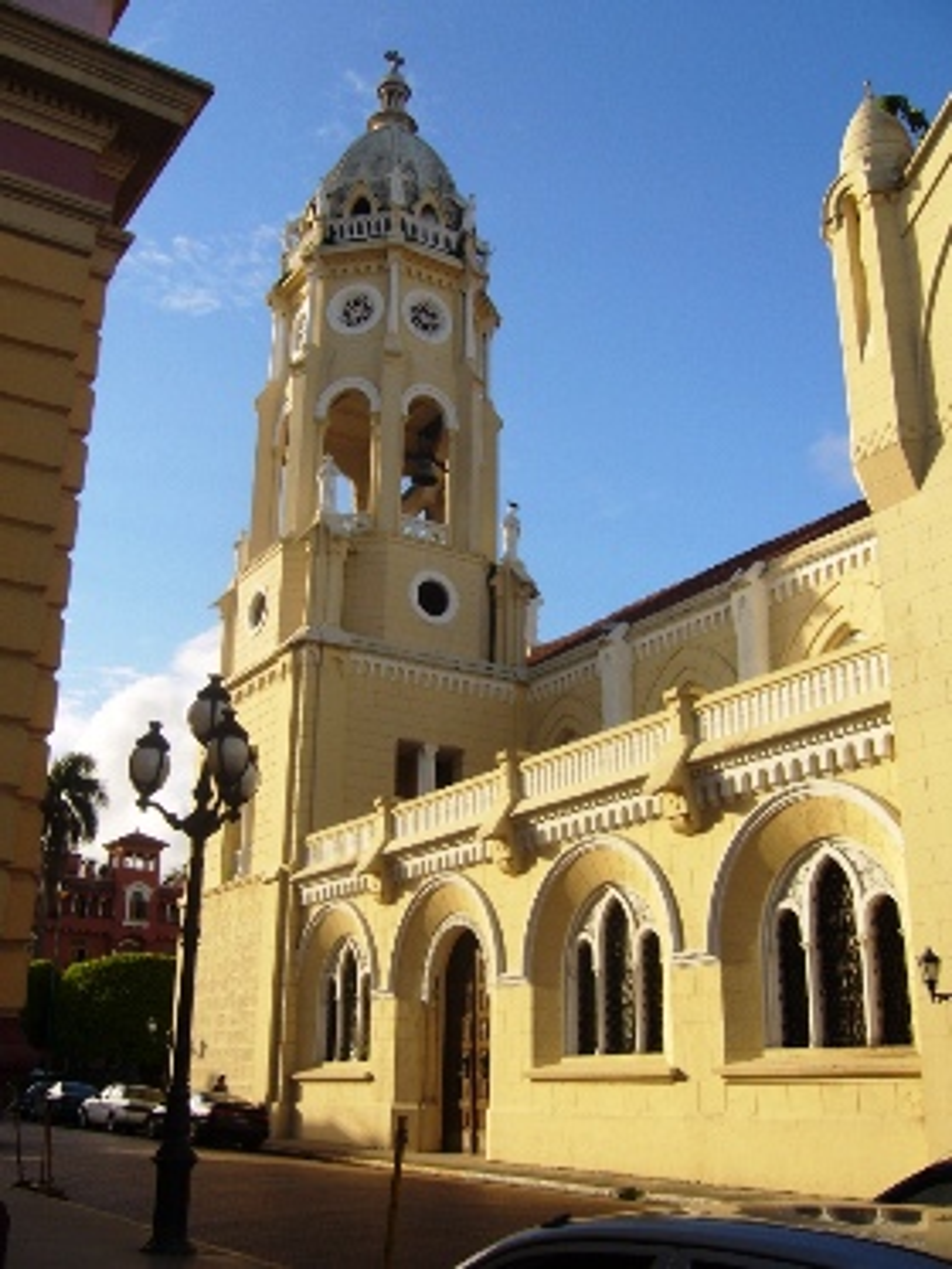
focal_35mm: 35
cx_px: 476
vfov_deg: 52.6
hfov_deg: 40.7
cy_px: 634
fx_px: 1283
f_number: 5.6
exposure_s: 1/250
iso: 80
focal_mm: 5.8
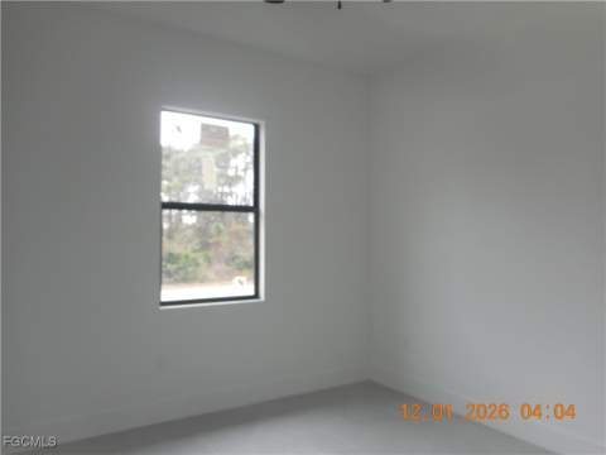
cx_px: 303
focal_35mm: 25
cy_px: 228
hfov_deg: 69.4
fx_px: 438
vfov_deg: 54.9
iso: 80
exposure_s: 1/30
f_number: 3.7
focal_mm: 4.5
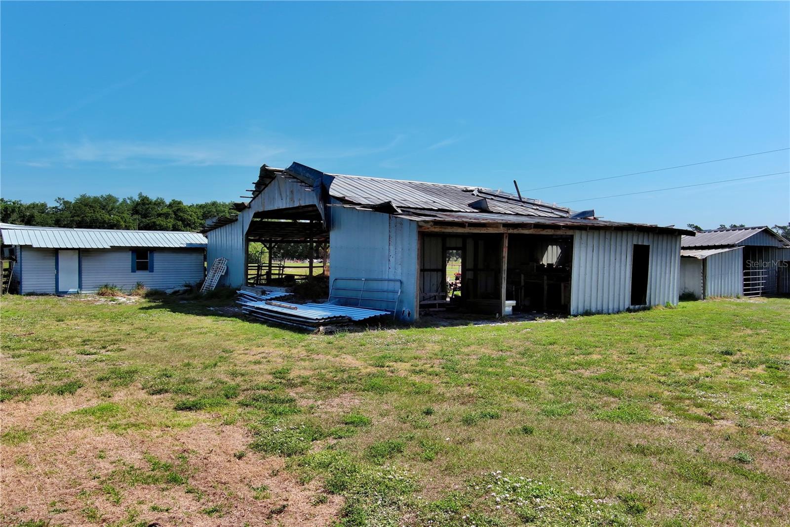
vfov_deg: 44.9
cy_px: 264
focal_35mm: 29
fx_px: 636
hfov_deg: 63.7
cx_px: 395
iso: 100
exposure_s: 1/320
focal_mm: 10.57
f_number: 9
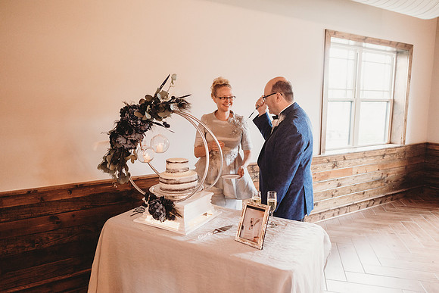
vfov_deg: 53.2
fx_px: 293
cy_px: 146
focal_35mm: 24
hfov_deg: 73.7
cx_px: 220
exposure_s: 1/125
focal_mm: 24
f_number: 2.5
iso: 2000
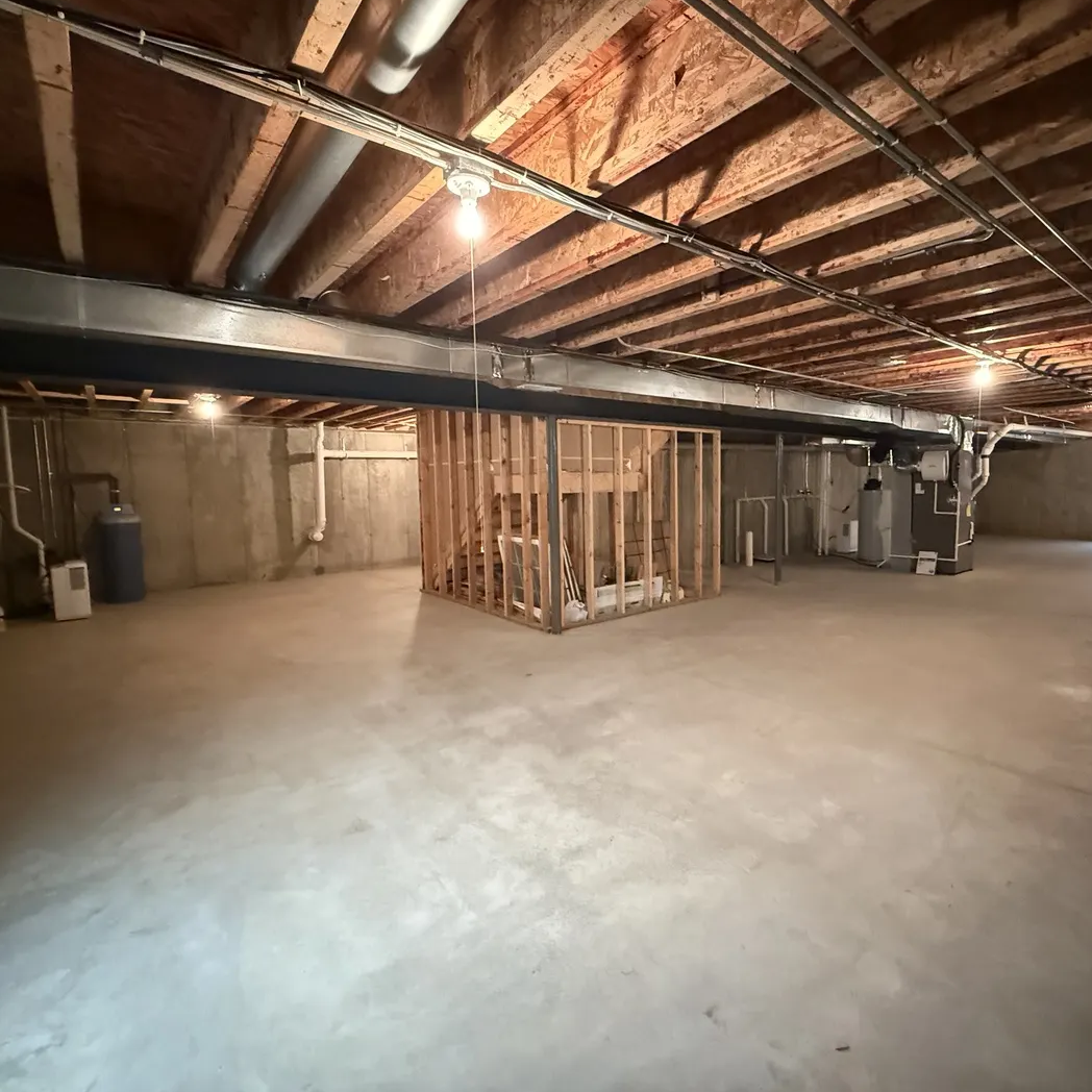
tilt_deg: -4.5
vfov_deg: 84.0
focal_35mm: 17
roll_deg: +0.5
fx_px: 607
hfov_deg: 83.3
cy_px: 539
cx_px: 634
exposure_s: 1/40
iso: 1250
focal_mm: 2.22
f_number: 2.2
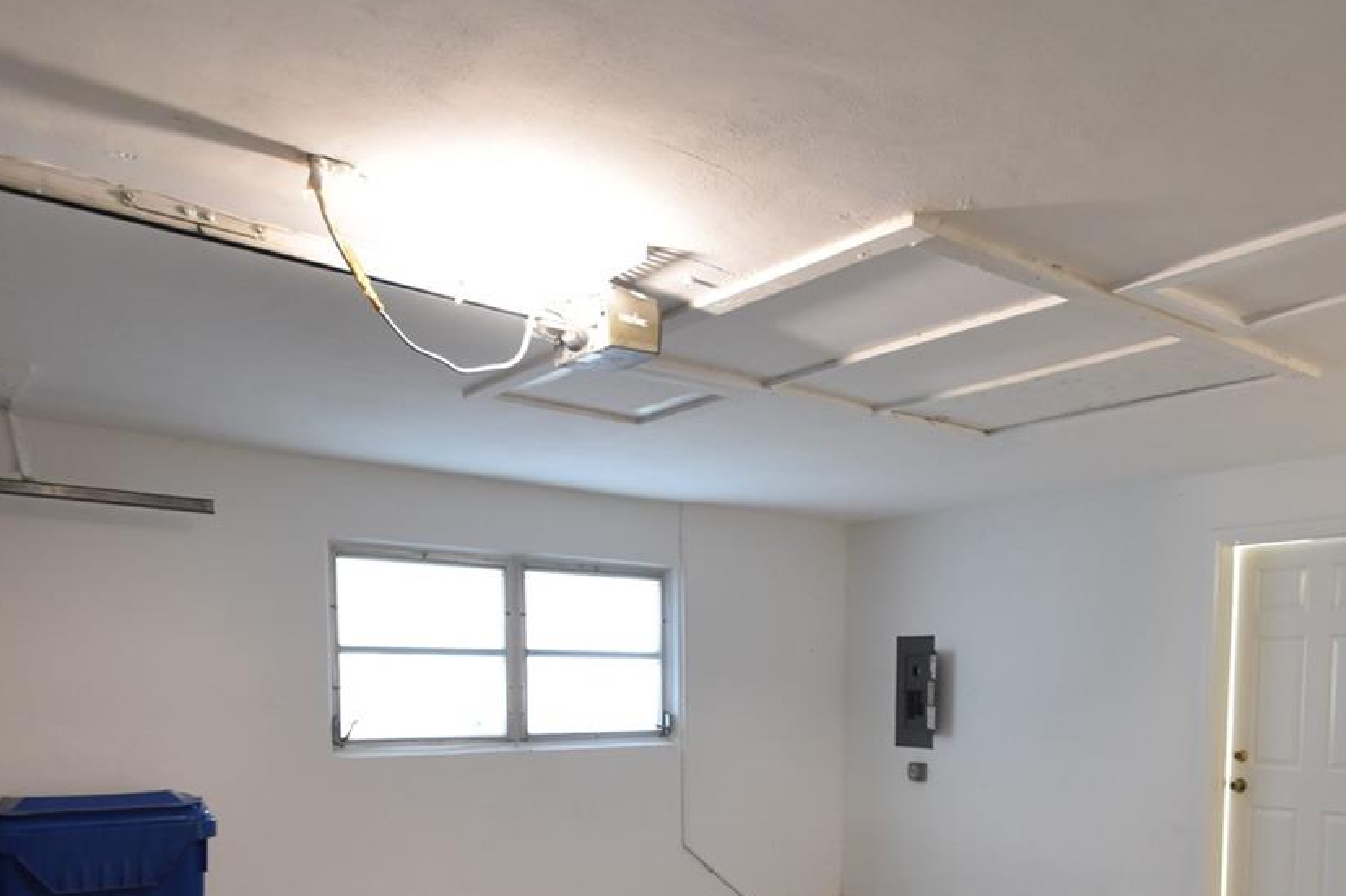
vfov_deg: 42.0
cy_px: 769
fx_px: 1084
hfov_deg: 63.0
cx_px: 821
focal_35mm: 29
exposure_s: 1/10
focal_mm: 10
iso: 800
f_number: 3.5
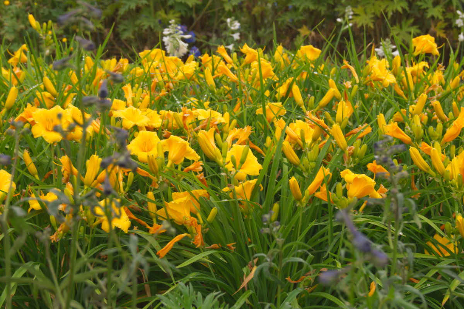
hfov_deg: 24.6
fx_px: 1063
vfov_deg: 16.6
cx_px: 232
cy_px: 154
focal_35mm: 82
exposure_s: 1/50
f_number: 13
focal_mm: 55
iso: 100
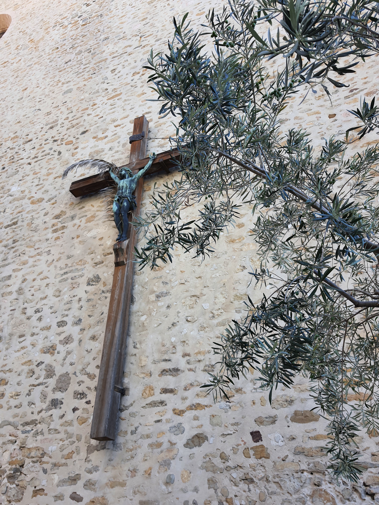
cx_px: 190
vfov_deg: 67.3
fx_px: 380
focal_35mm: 26
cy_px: 252
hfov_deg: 53.1
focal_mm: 4.32
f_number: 1.7
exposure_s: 1/303
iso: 50
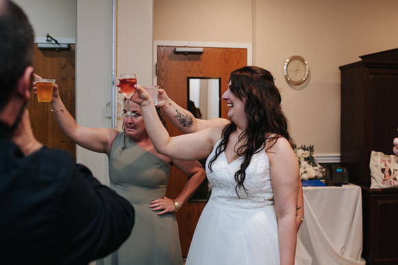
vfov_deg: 35.2
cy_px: 122
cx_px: 215
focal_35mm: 38
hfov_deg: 50.9
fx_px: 417
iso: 800
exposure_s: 1/200
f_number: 3.2
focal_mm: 35
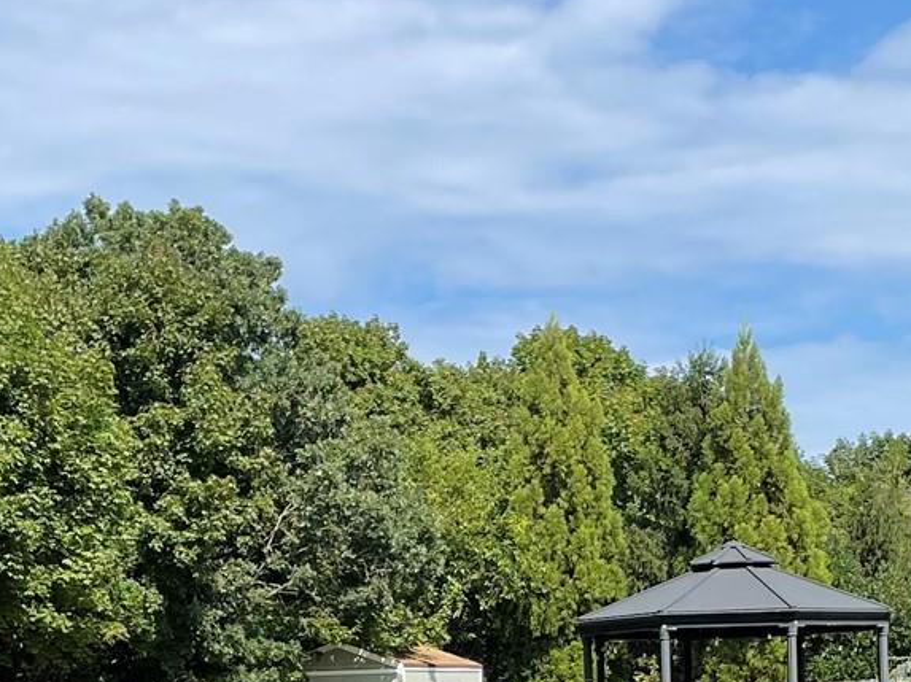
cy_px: 781
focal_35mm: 93
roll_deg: +1.5
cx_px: 469
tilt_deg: -1.8
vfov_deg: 15.4
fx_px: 2446
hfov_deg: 21.1
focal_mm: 4.2
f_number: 1.6
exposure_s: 1/2747
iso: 32
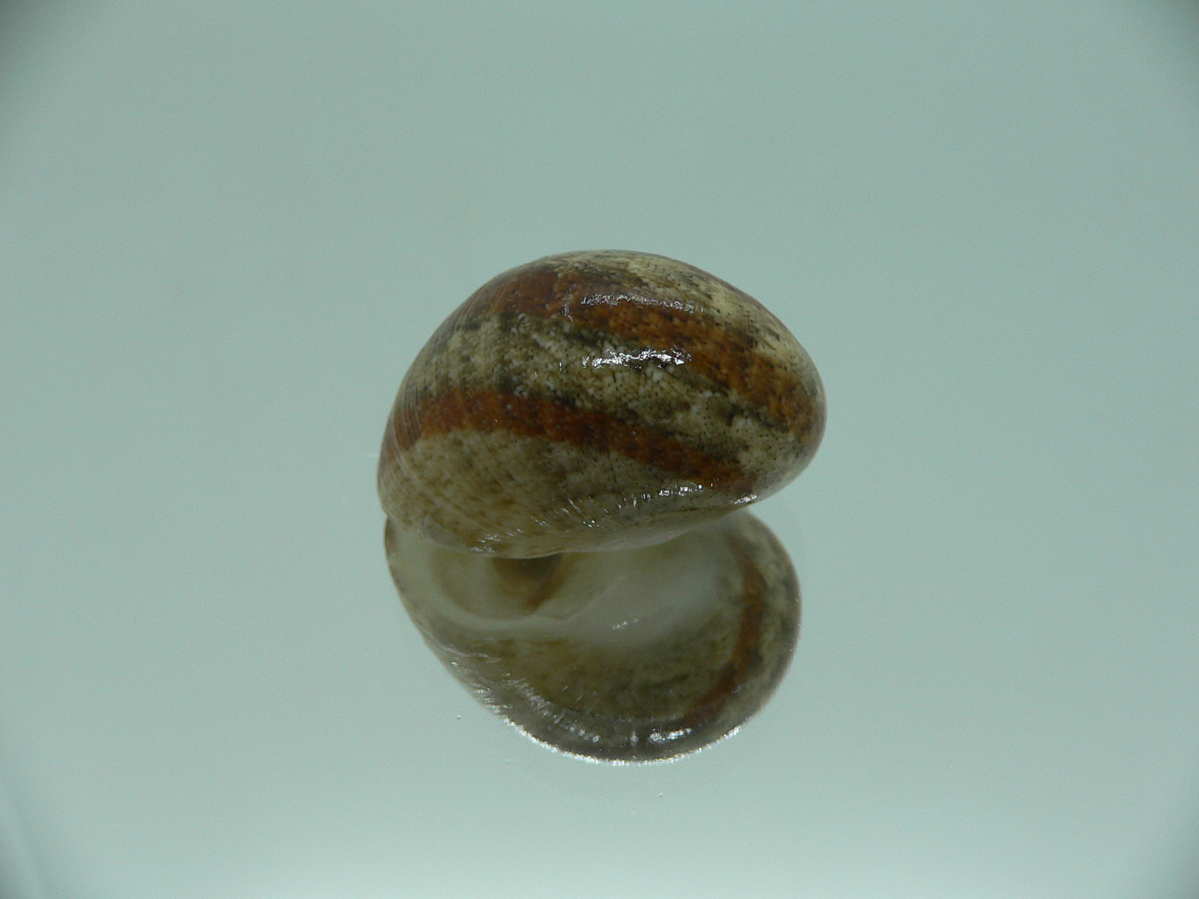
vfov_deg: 40.7
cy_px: 450
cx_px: 600
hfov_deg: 52.6
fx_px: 1212
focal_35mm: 35
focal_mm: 4.6
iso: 80
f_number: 2.8
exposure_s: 1/60
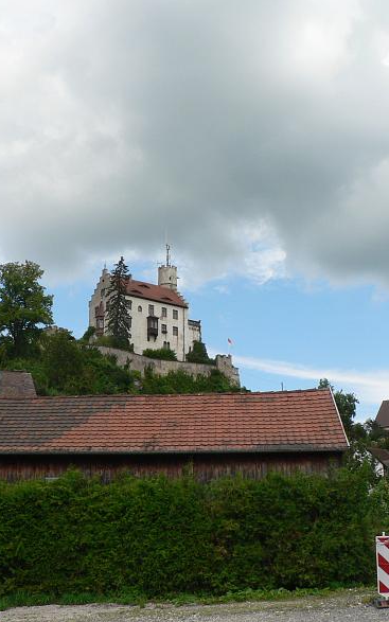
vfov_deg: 38.9
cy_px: 315
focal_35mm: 52
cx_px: 177
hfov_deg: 24.9
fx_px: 882
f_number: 5
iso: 80
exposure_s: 1/400
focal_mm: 6
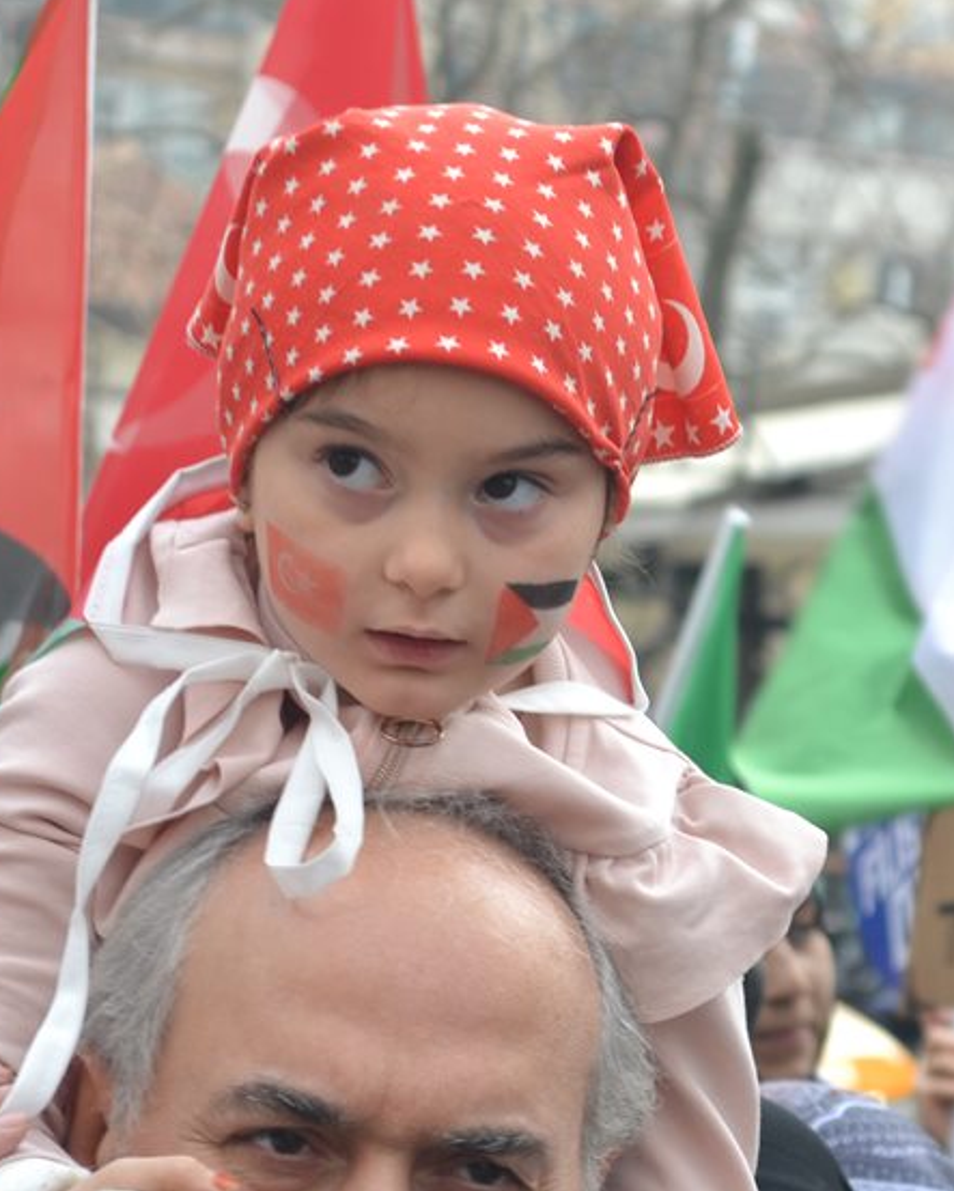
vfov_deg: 10.1
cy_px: 622
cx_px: 818
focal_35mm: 191
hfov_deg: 8.1
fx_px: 6741
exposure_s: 1/125
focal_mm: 55
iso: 125
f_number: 5.6
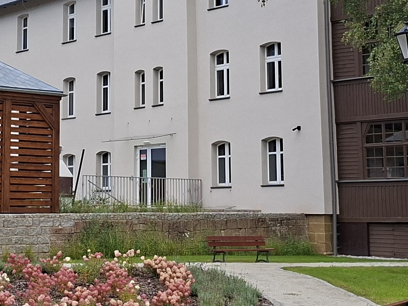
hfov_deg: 23.4
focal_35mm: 83
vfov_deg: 17.6
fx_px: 978
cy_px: 65
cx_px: 110
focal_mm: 5.54
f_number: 1.8
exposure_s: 1/936
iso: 50
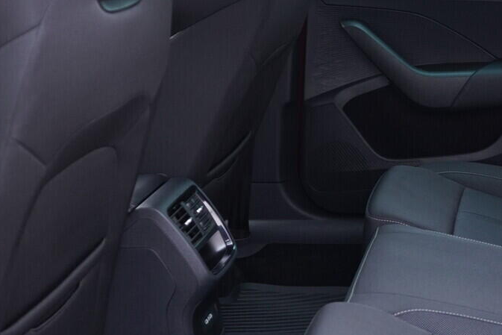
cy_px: 119
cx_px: 434
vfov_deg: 17.7
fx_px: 1074
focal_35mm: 77
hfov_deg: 25.6
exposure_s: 1/40
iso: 500
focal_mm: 24
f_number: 2.8
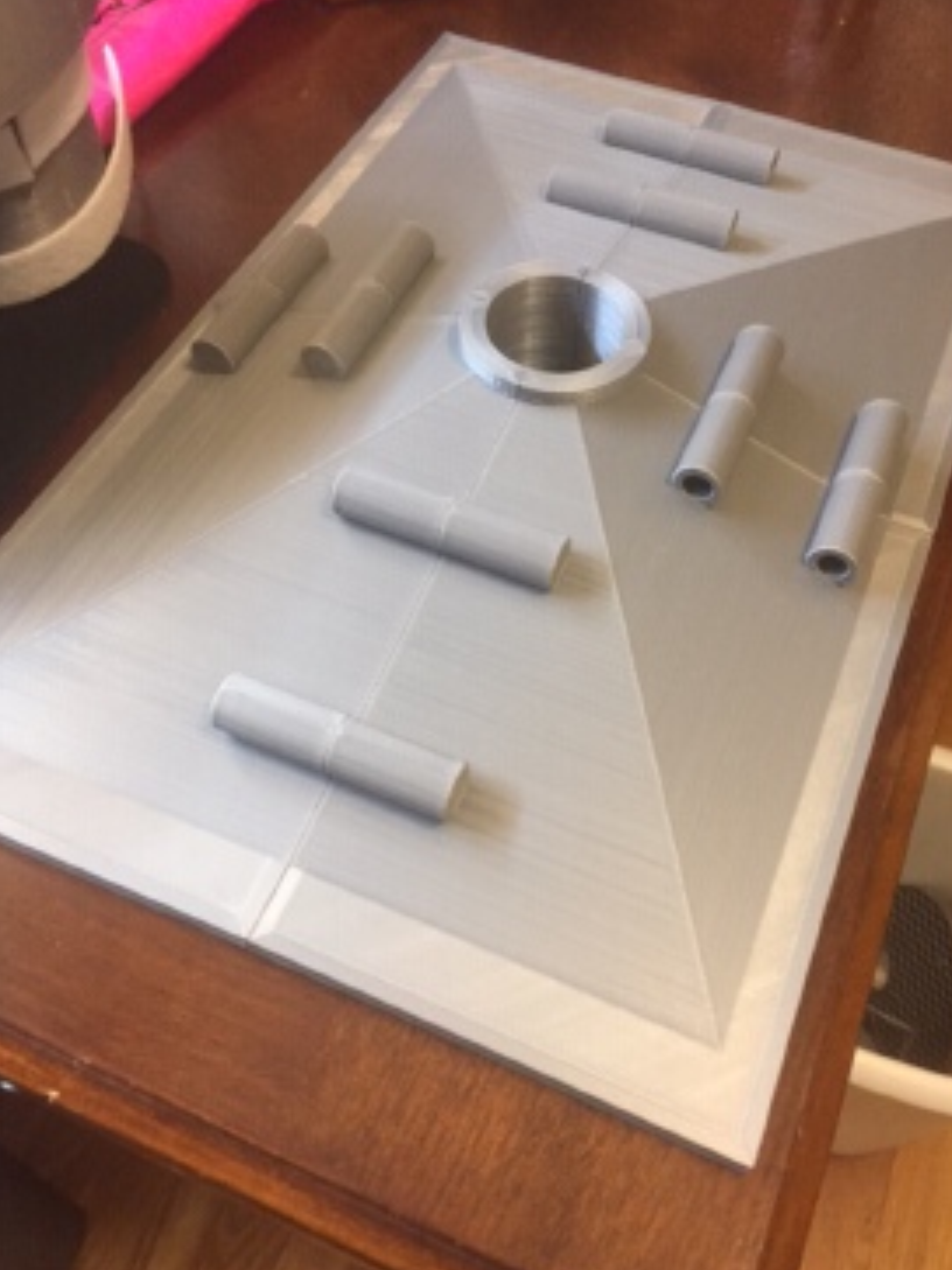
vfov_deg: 56.8
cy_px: 612
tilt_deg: -55.4
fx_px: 1174
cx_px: 514
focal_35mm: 32
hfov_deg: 44.1
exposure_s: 1/30
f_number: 2.2
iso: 200
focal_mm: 4.15
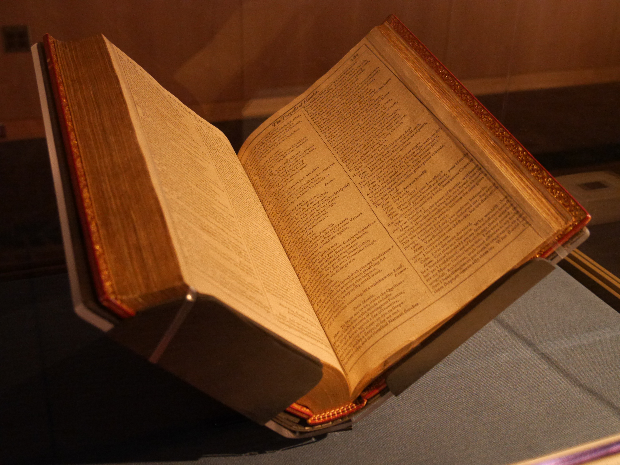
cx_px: 310
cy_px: 232
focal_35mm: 42
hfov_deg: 44.8
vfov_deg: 34.3
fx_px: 752
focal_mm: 21
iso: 3200
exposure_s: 1/20
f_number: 4
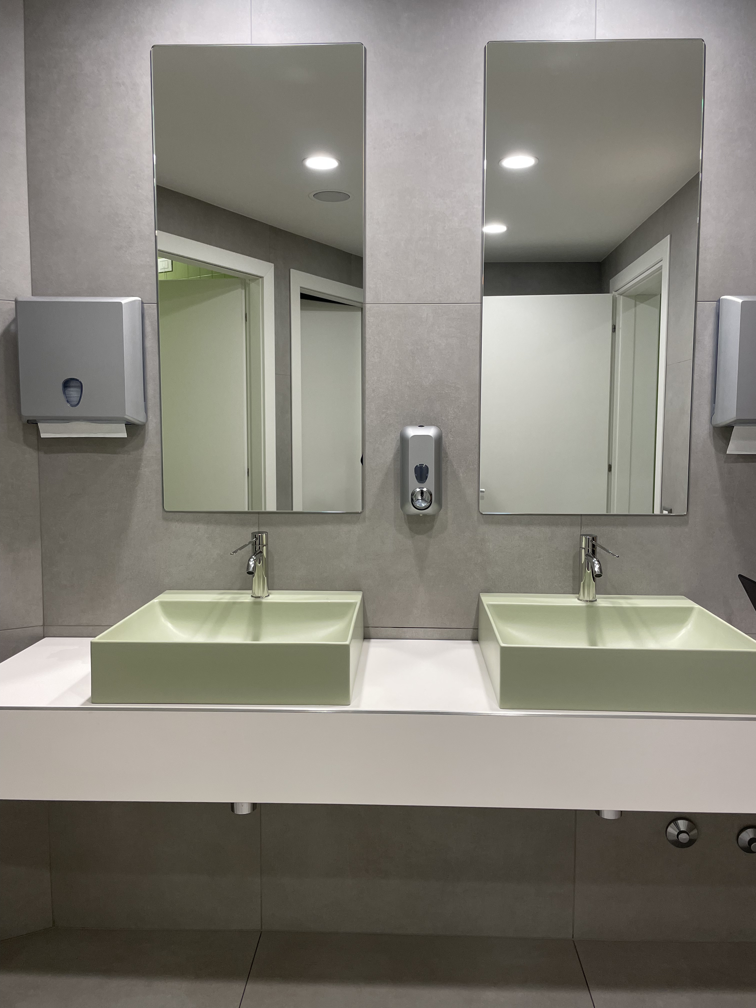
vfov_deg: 67.3
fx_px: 757
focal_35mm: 26
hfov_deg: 53.1
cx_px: 378
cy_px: 504
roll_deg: -1.3
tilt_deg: -5.8
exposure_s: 1/100
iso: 80
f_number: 1.6
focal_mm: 4.2
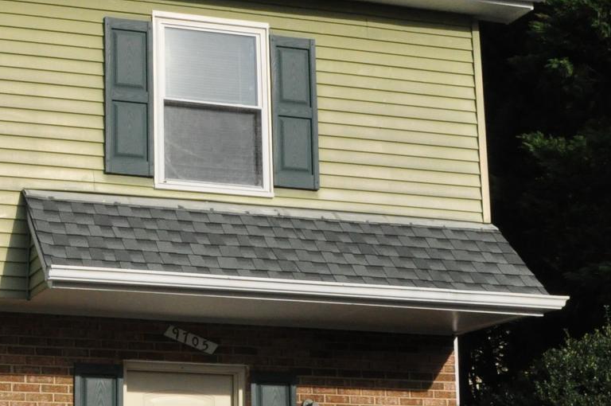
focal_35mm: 80
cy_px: 273
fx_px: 1356
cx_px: -25
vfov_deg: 17.0
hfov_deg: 24.1
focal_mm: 20
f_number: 18
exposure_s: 1/1250
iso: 1600
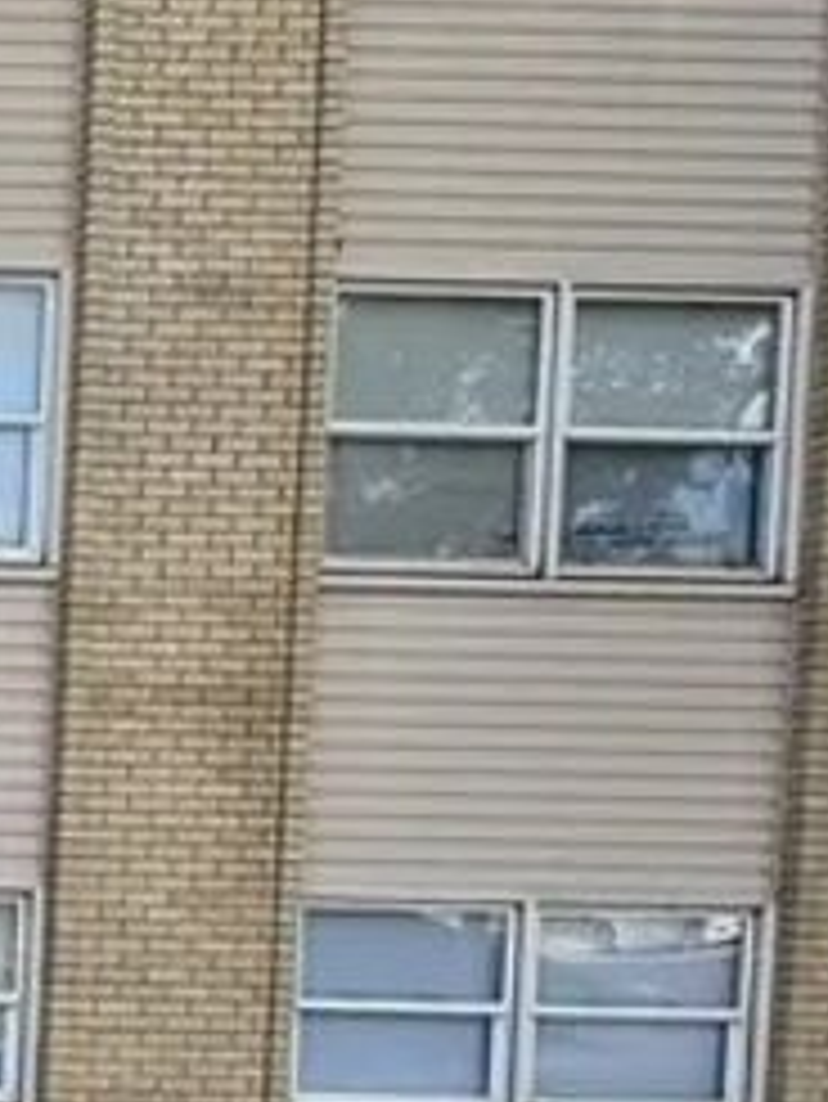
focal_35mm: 78
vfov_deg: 24.2
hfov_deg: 14.9
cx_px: -900
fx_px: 2485
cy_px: 1010
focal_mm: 2.22
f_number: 2.2
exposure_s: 1/270
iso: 40
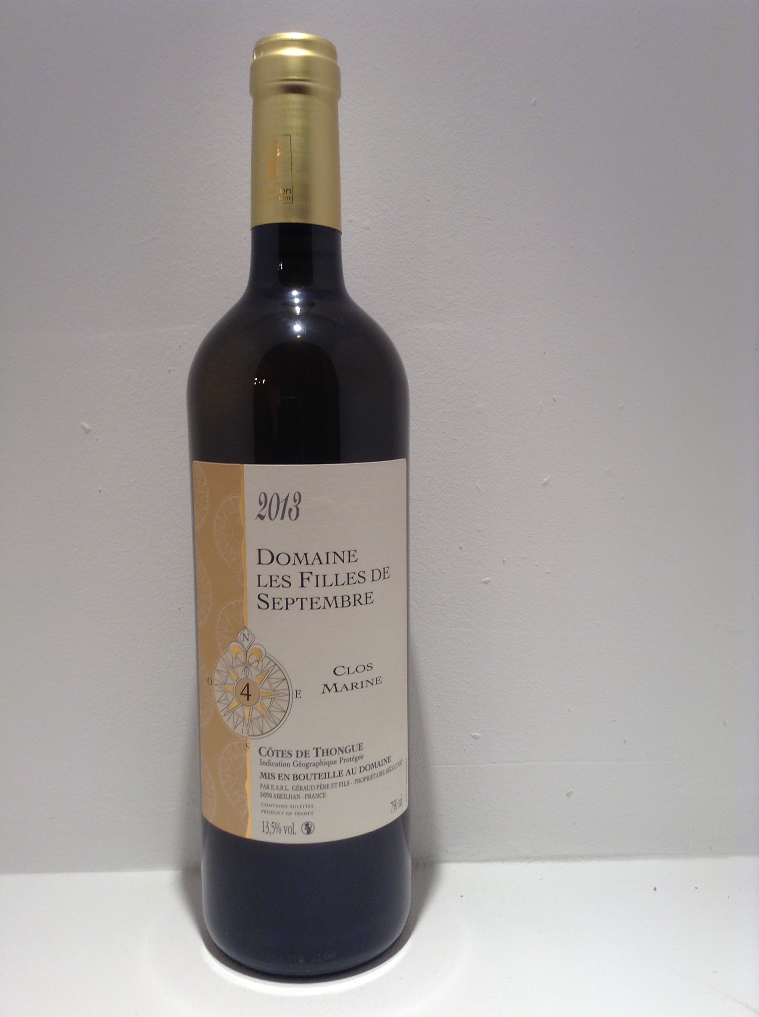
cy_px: 508
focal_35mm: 33
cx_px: 380
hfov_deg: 42.8
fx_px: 968
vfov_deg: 55.4
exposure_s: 1/40
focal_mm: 3.3
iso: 32
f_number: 2.4
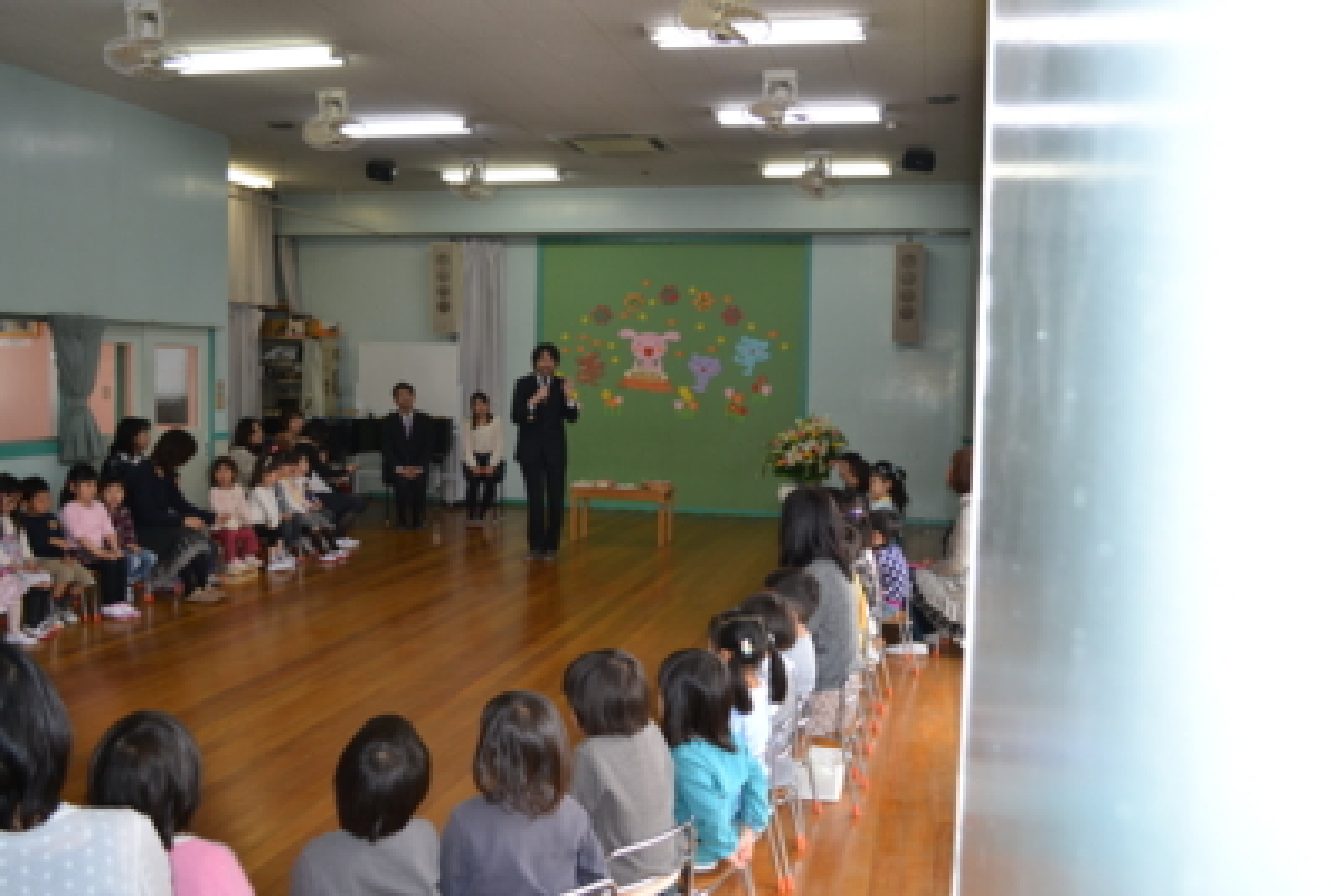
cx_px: 671
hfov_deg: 61.9
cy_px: 448
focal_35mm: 30
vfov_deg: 43.6
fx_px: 1119
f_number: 4
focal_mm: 20
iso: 320
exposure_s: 1/125
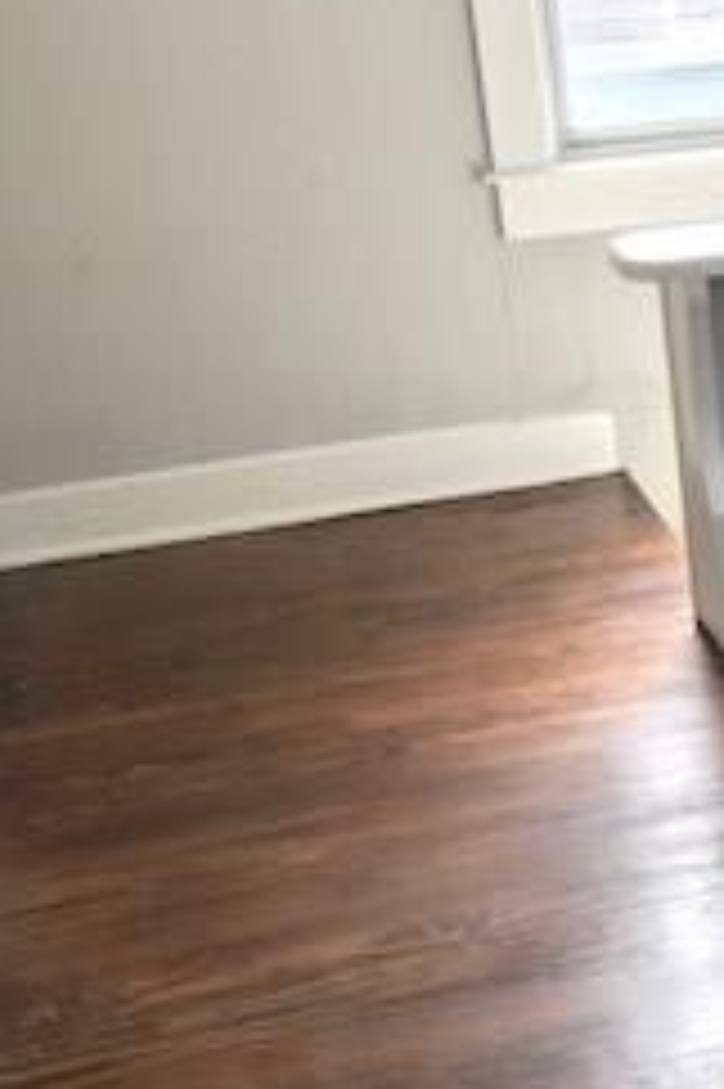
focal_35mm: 77
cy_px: 657
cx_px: 1070
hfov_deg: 16.2
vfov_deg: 26.3
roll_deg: +4.4
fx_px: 2326
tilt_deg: -20.5
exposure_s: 1/120
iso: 40
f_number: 1.8
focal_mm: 3.99
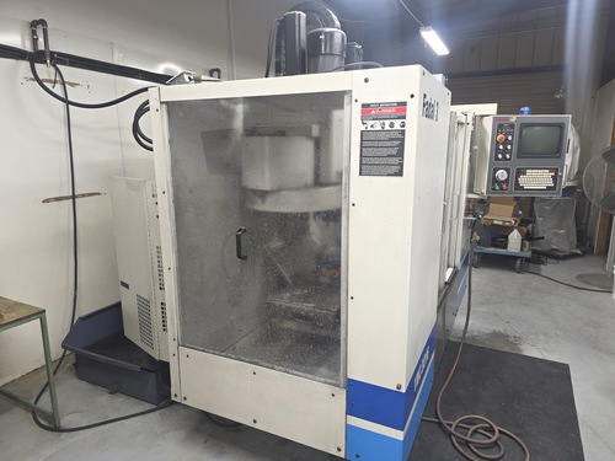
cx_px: 308
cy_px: 230
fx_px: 409
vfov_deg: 58.9
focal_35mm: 23
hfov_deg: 73.9
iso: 100
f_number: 1.7
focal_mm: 6.3
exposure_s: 1/40
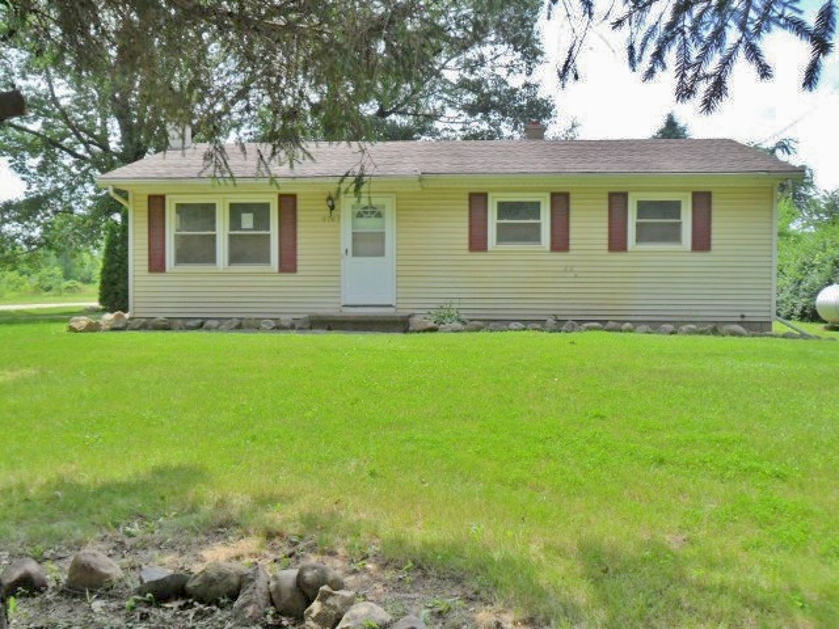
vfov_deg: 44.2
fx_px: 776
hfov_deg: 56.8
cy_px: 314
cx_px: 420
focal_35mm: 32
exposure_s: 1/500
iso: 100
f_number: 3.7
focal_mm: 5.7
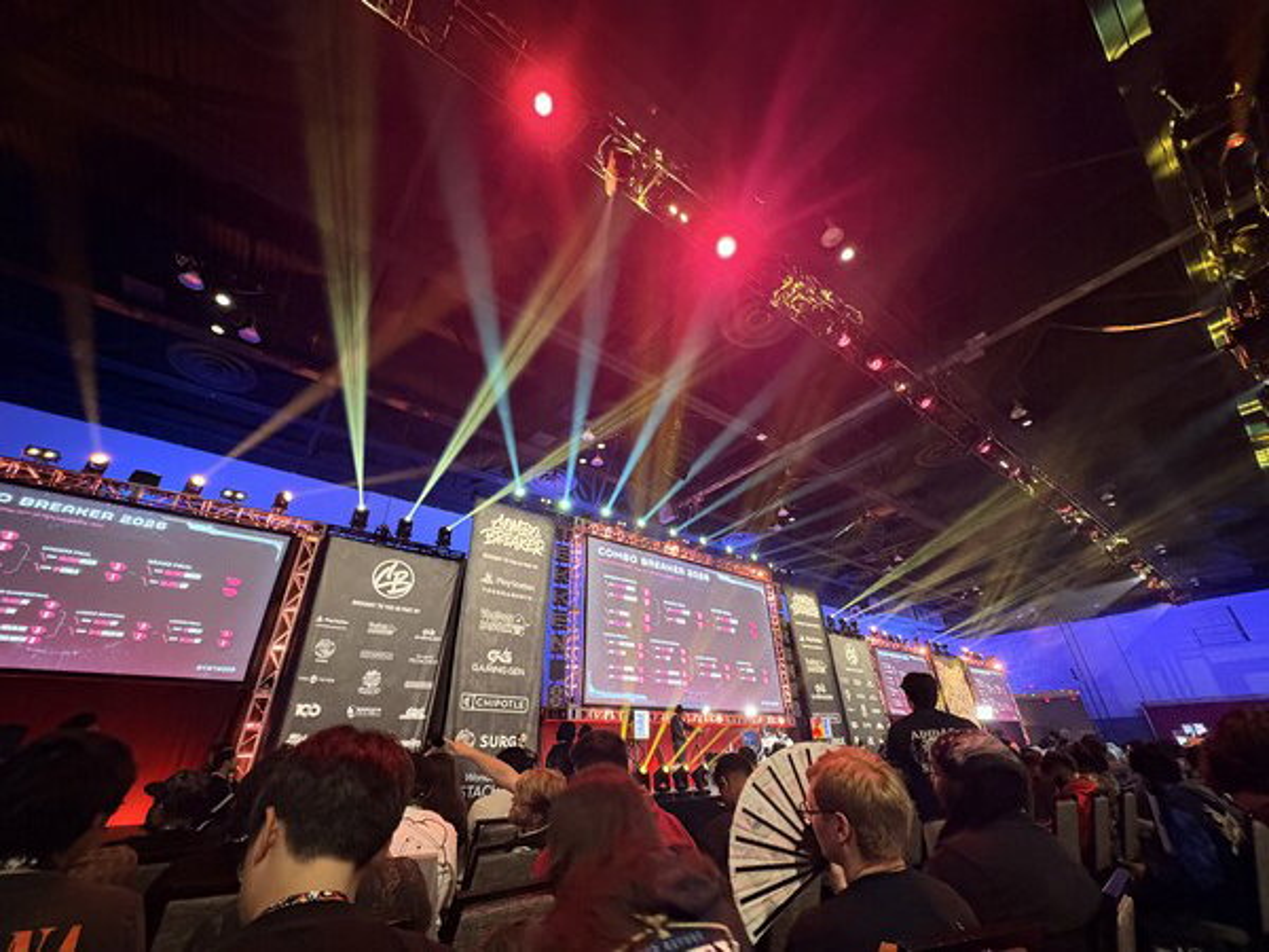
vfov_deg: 85.7
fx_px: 513
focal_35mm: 14
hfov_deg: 102.1
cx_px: 634
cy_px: 476
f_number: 2.2
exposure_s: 1/34
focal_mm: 2.22
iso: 1000
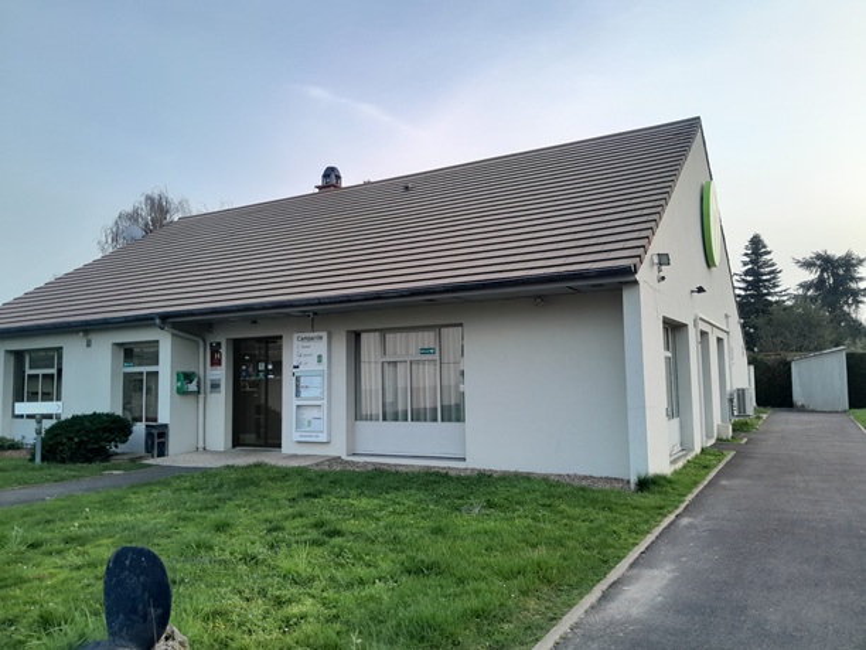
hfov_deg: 67.3
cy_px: 325
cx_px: 433
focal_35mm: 26
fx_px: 650
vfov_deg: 53.1
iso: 40
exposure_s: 1/60
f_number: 1.8
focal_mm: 3.98
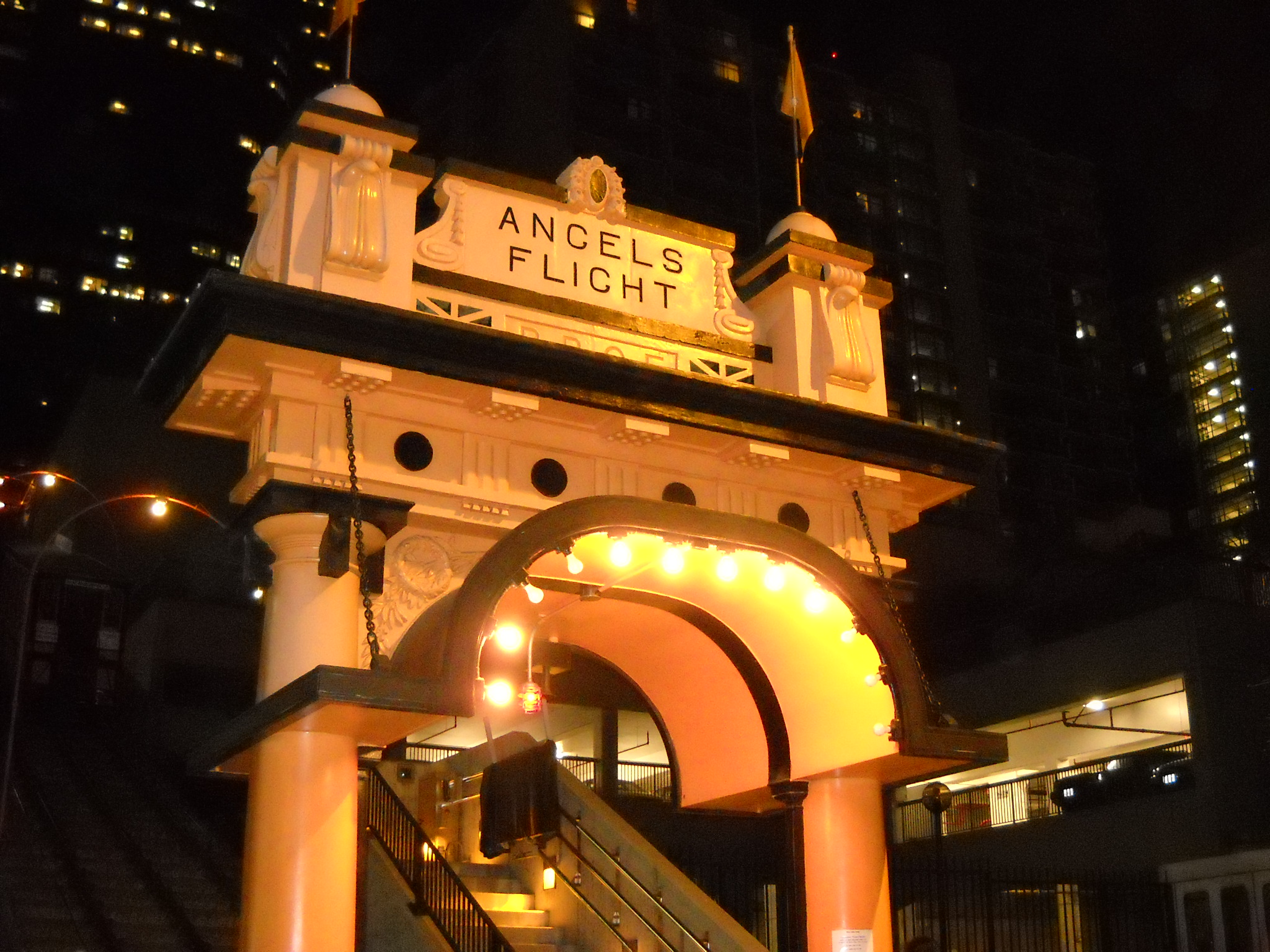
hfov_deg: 45.8
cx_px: 635
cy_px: 476
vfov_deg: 35.1
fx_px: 1504
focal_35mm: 41
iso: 993
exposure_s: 1/30
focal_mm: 6.72
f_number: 3.1
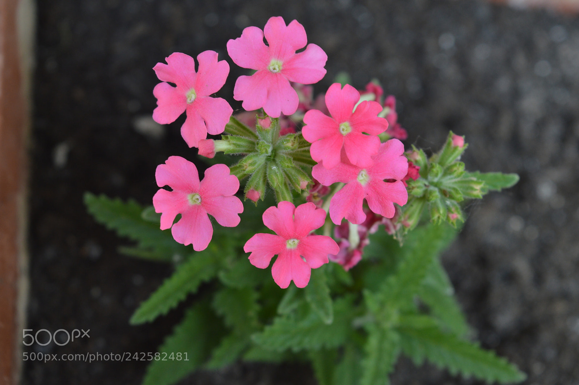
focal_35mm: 75
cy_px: 192
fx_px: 1205
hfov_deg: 27.0
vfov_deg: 18.2
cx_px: 290
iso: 400
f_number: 8
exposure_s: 1/125
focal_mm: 50
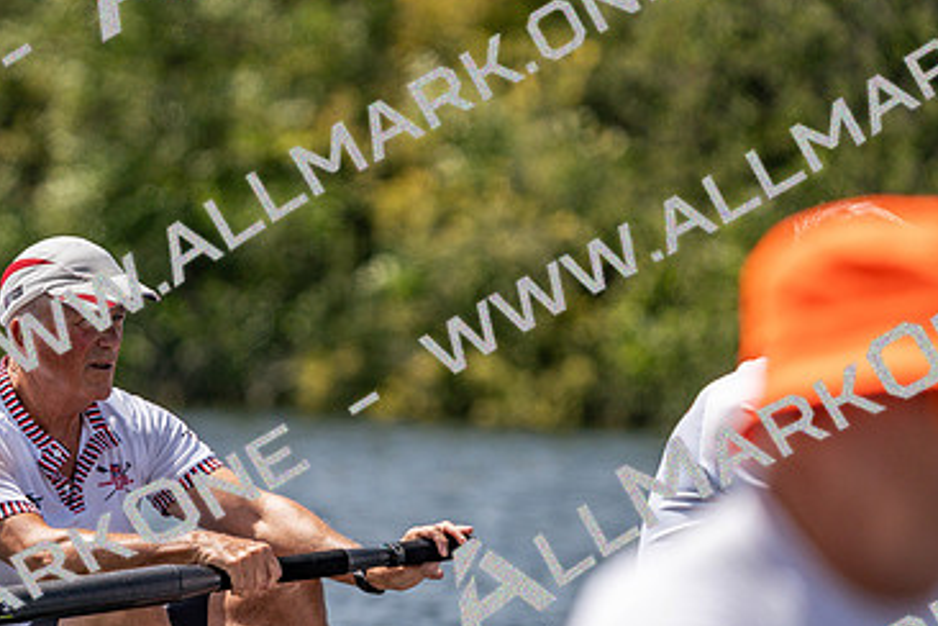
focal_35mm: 634
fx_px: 16518
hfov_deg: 3.3
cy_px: 417
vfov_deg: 2.2
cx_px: 233
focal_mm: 400
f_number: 6.3
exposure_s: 1/2000
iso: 200
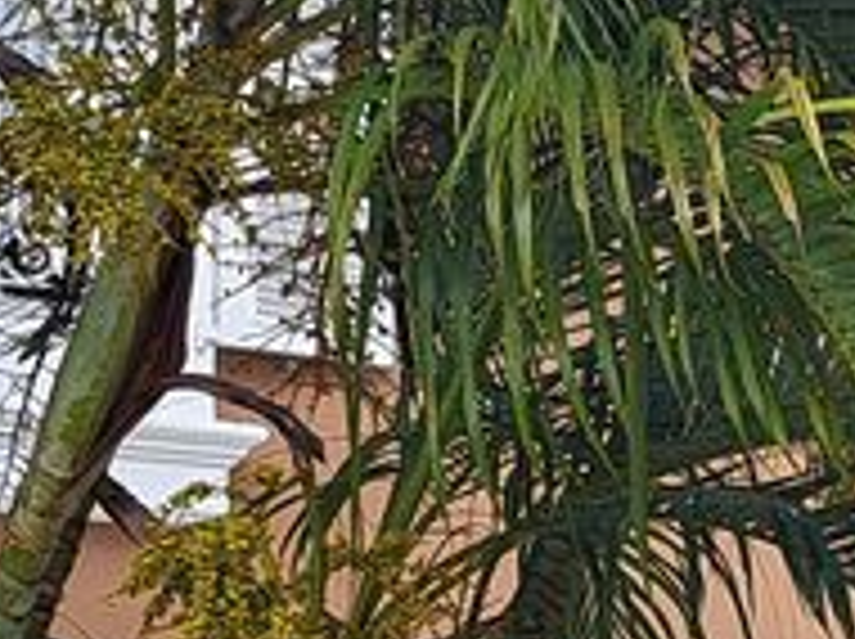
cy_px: 531
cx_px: 936
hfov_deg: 10.7
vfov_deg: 8.1
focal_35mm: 182
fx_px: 4490
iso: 50
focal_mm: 5.23
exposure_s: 1/505
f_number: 1.8
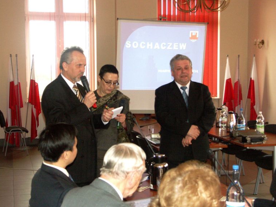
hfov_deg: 33.8
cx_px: 137
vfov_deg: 25.7
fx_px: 455
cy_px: 102
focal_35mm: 57
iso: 200
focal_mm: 14.33
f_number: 3.2
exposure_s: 1/60
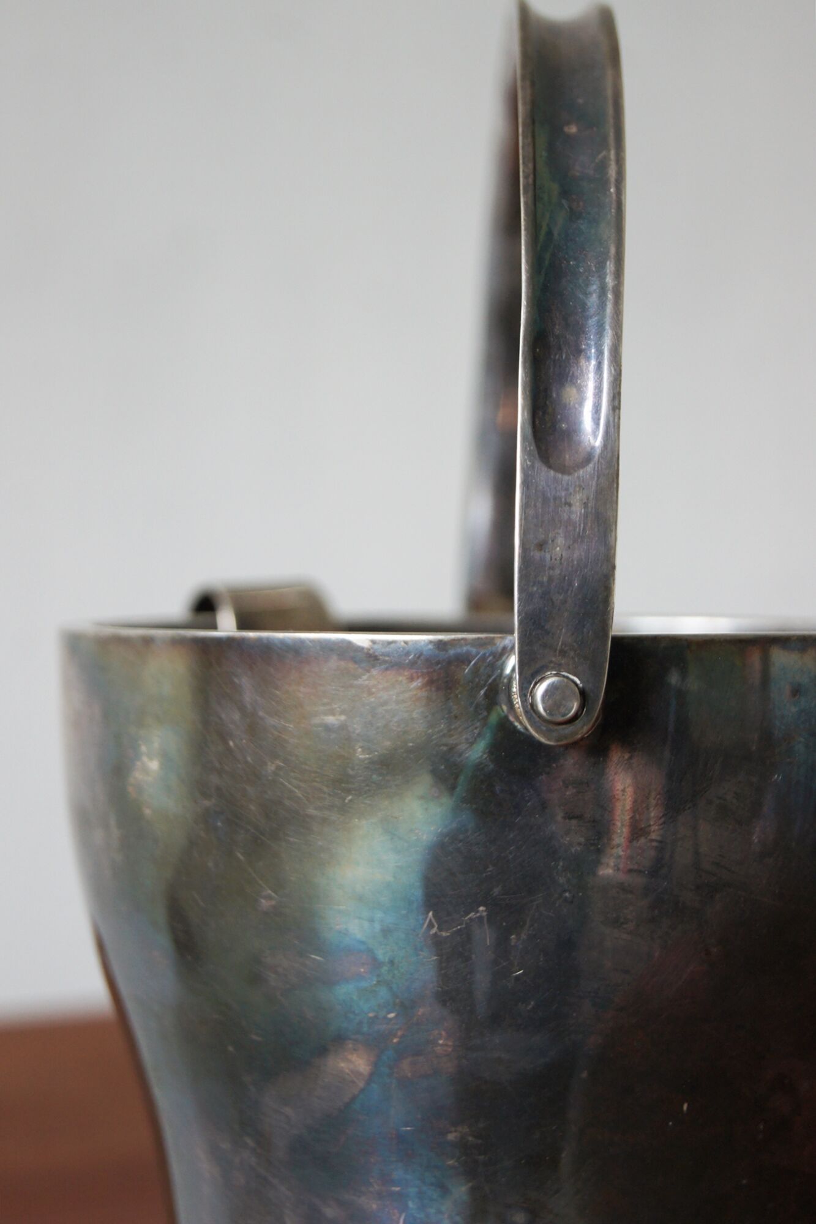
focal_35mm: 82
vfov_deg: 24.6
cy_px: 612
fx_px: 2805
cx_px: 408
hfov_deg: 16.6
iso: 400
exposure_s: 1/60
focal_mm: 55
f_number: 5.6
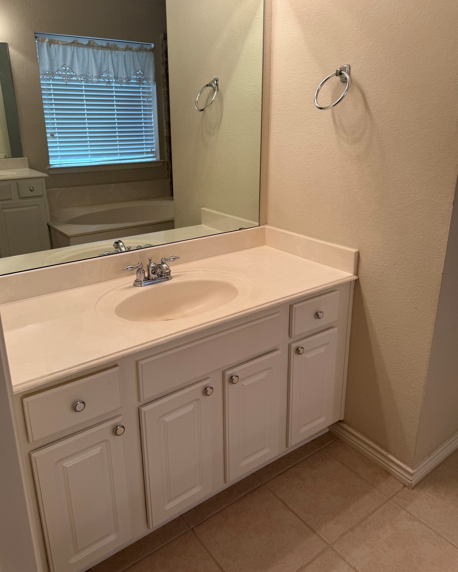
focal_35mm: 26
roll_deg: -0.1
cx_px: 223
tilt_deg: -16.0
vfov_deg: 65.8
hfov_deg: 54.9
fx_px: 441
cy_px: 255
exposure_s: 1/120
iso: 80
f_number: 1.78
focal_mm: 6.76
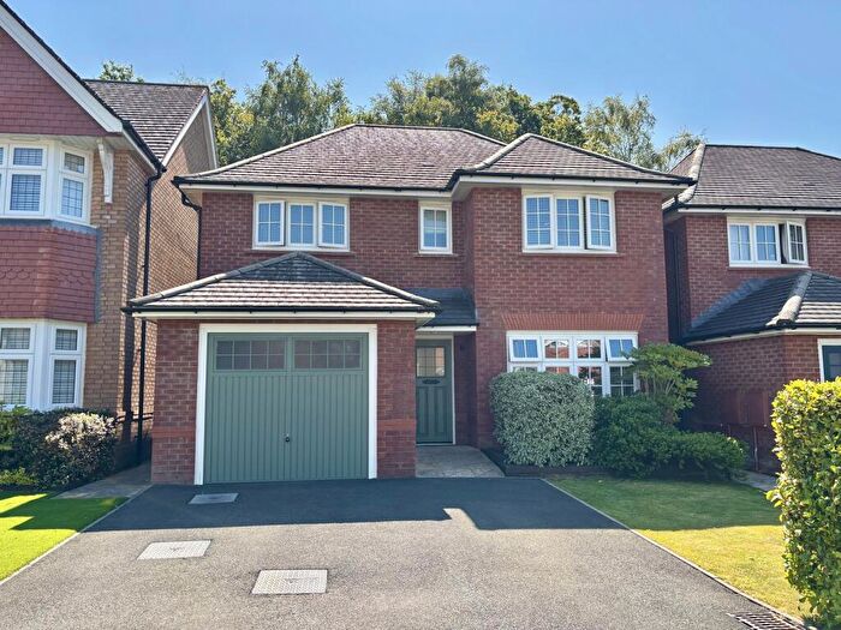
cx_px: 420
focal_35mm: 26
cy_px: 315
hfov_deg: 67.3
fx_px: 632
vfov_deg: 53.1
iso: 50
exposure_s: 1/1344
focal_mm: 5.96
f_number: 1.6
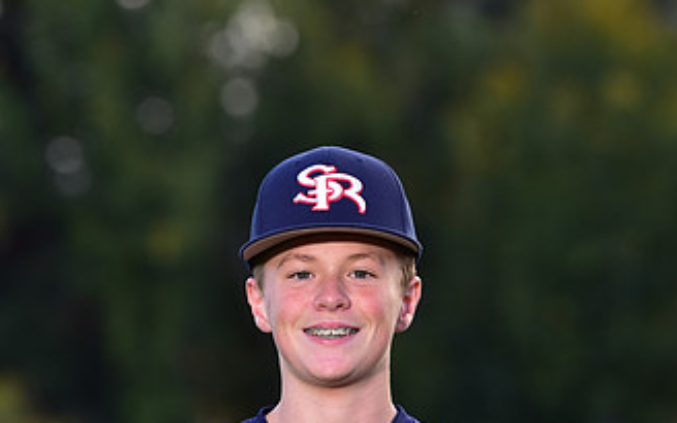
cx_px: 335
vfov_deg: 4.2
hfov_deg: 6.7
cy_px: 574
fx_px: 5812
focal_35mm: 315
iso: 200
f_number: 4.5
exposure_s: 1/250
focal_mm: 175
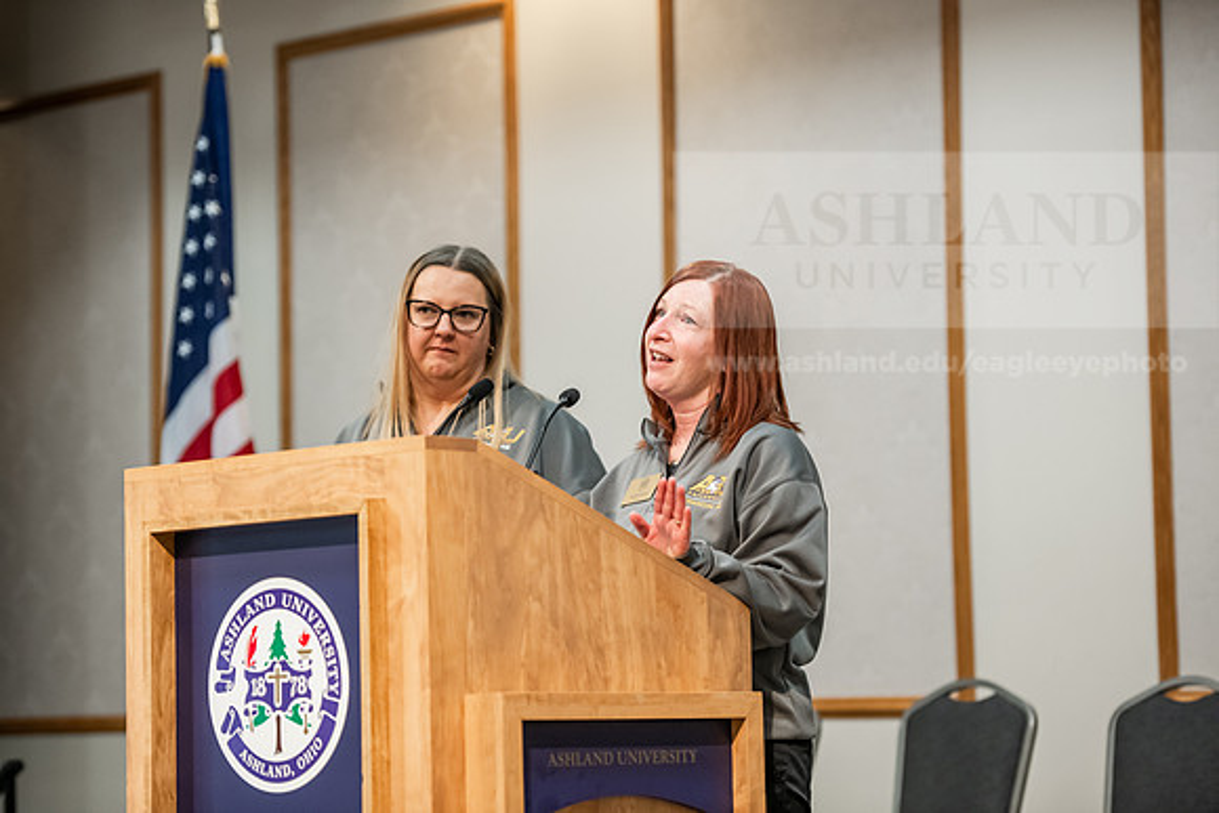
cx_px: 610
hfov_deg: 18.6
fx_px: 3725
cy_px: 406
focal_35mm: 110
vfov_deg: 12.5
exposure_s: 1/200
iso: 2000
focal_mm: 110
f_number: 3.2
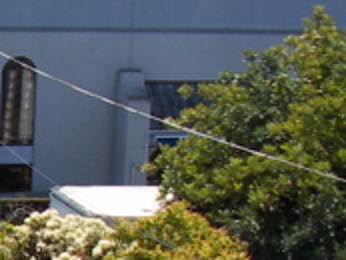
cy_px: 330
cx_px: -200
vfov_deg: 10.9
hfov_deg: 13.8
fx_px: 1330
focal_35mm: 133
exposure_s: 1/160
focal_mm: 4.7
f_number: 6.7
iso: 64
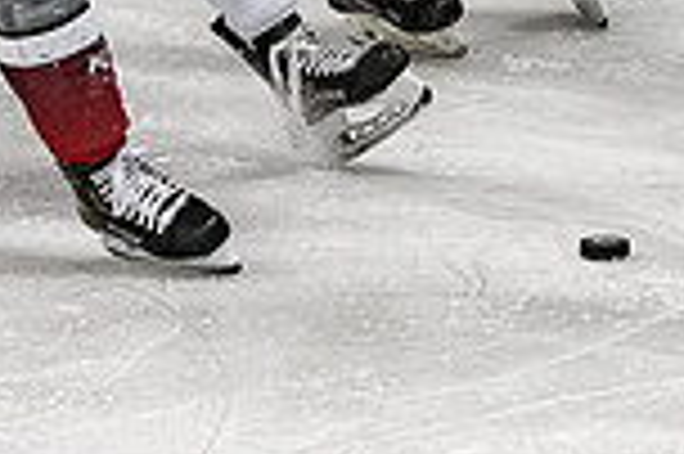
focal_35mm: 585
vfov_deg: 2.3
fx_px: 11103
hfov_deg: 3.5
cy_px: -80
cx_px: 764
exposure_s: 1/800
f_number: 4
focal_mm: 78
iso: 2000
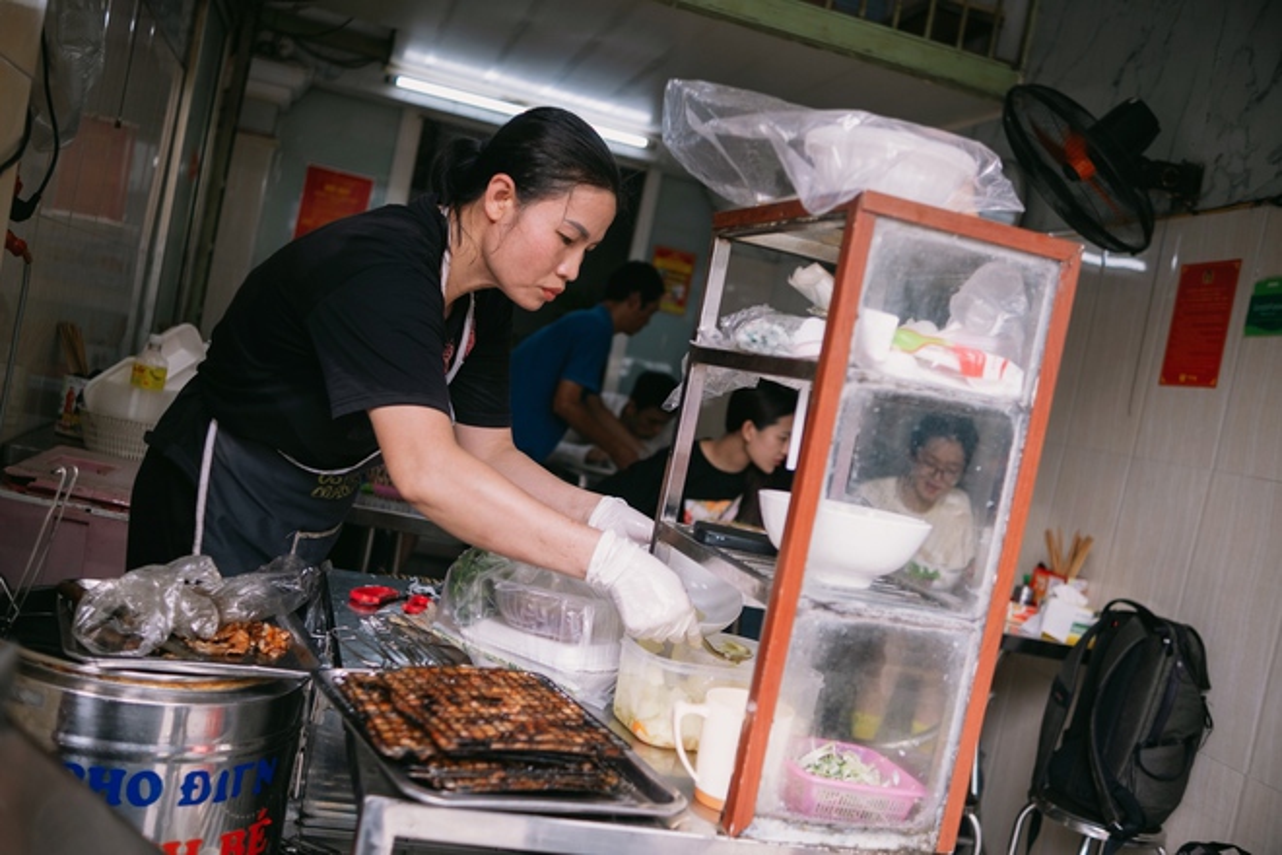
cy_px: 428
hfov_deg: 54.4
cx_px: 641
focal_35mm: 35
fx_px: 1246
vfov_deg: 37.9
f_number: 1.8
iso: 200
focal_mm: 23
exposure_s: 1/340
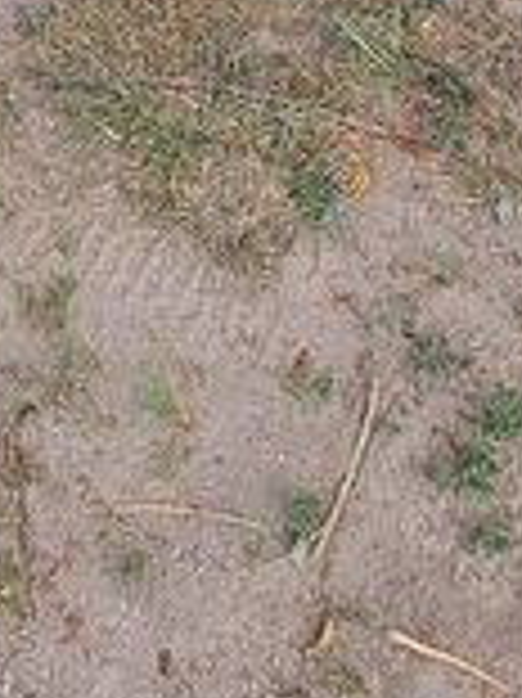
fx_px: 1349
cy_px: -932
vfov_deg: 15.7
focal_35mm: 67
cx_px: 58
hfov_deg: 21.4
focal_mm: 2.2
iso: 50
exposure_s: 1/427
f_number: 2.2
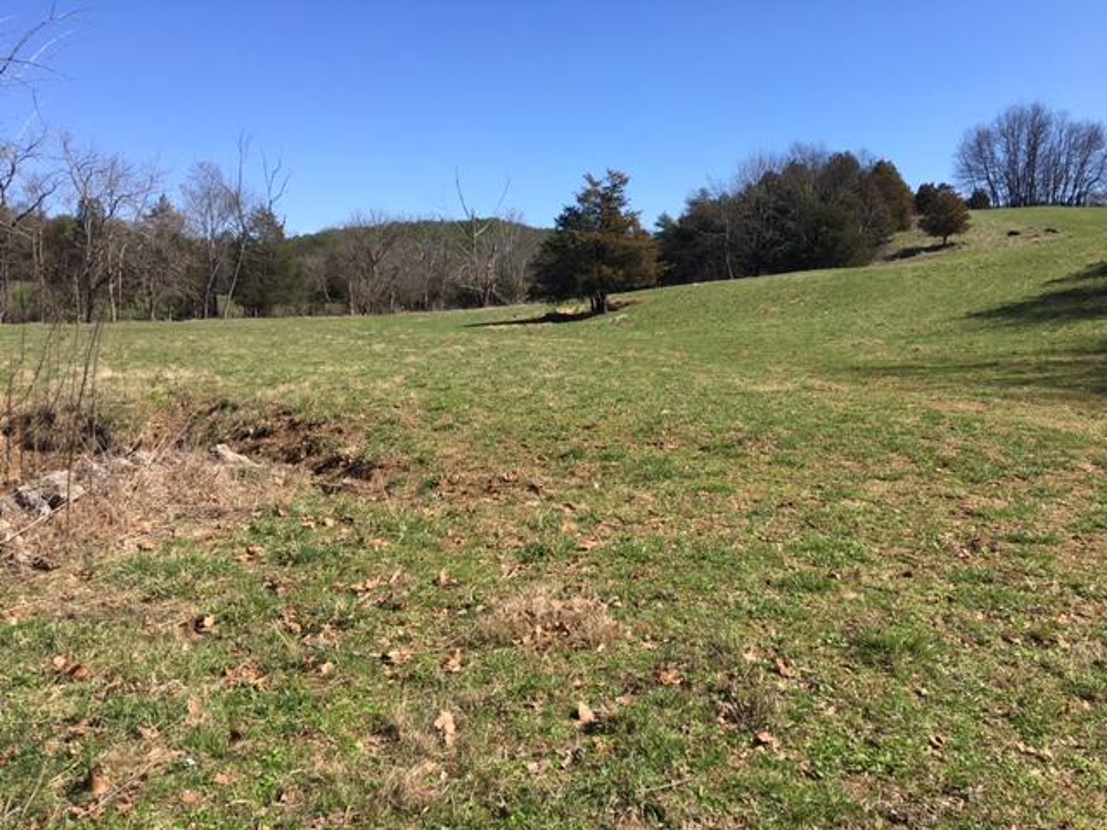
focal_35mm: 29
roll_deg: -0.2
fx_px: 927
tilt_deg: -4.2
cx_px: 554
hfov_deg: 61.7
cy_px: 415
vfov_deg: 48.2
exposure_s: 1/1304
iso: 25
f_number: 2.2
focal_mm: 4.15
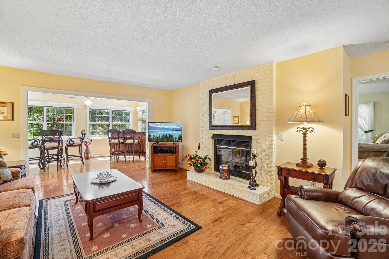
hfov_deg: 100.4
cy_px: 130
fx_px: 162
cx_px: 194
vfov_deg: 77.3
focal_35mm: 15
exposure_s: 1/6
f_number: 8
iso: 400
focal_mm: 10
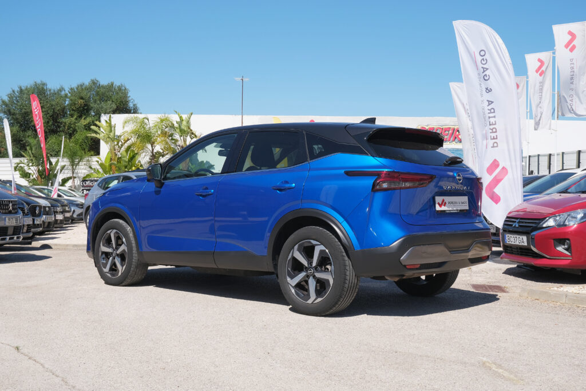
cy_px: 196
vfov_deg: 31.2
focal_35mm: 43
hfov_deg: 45.4
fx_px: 700
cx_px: 293
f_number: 9
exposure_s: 1/250
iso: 160
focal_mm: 28.8
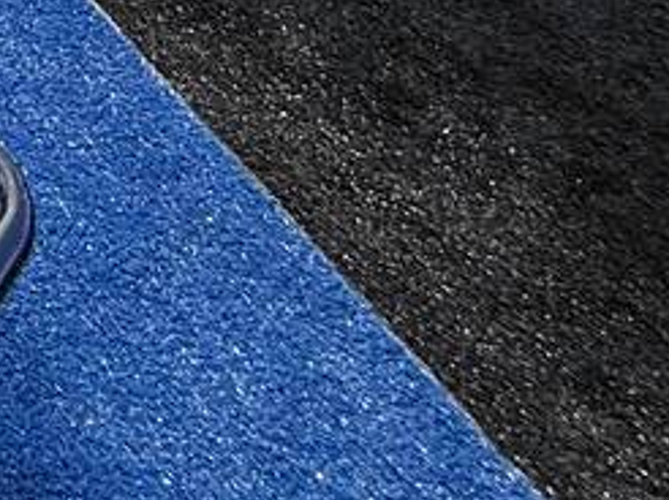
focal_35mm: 82
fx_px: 1583
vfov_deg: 12.0
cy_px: -889
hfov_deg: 15.3
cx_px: -876
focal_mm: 2.22
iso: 64
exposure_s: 1/672
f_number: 2.2
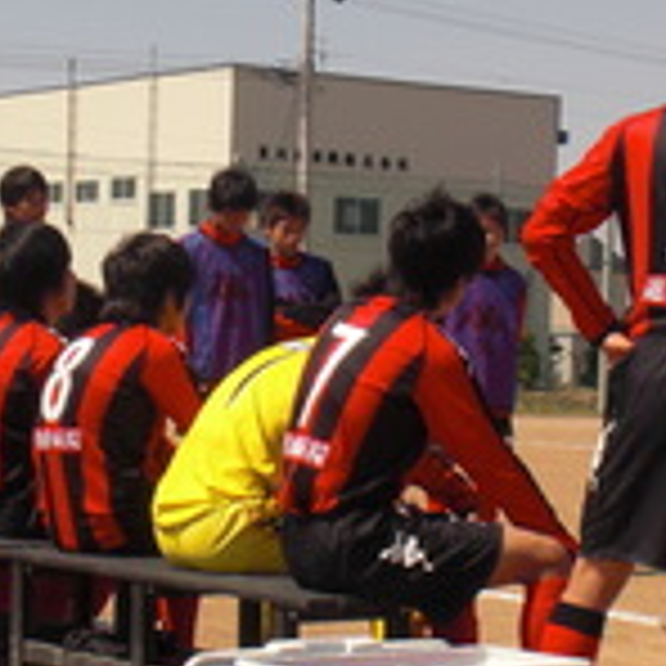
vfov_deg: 13.6
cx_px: 320
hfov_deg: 13.6
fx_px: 2786
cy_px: 403
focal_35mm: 128
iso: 64
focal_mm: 8.44
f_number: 6.4
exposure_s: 1/320
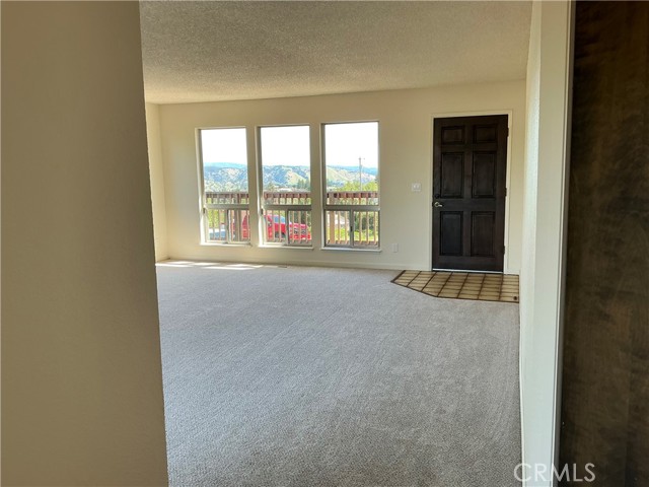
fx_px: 525
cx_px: 324
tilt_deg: -7.6
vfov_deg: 49.7
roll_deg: +0.9
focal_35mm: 28
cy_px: 244
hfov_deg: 63.4
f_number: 1.8
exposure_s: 1/122
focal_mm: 3
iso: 32
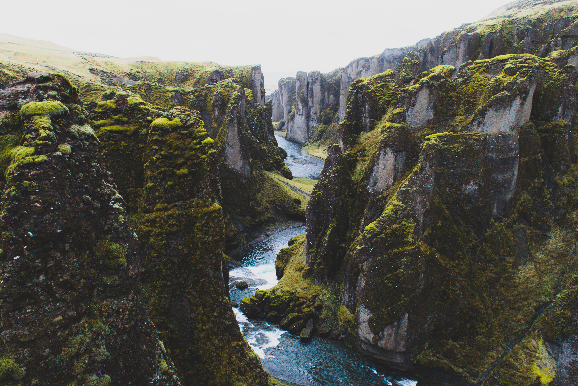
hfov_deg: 67.4
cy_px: 193
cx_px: 289
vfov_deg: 47.9
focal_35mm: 27
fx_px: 433
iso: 400
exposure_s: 1/200
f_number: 7.1
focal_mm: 18
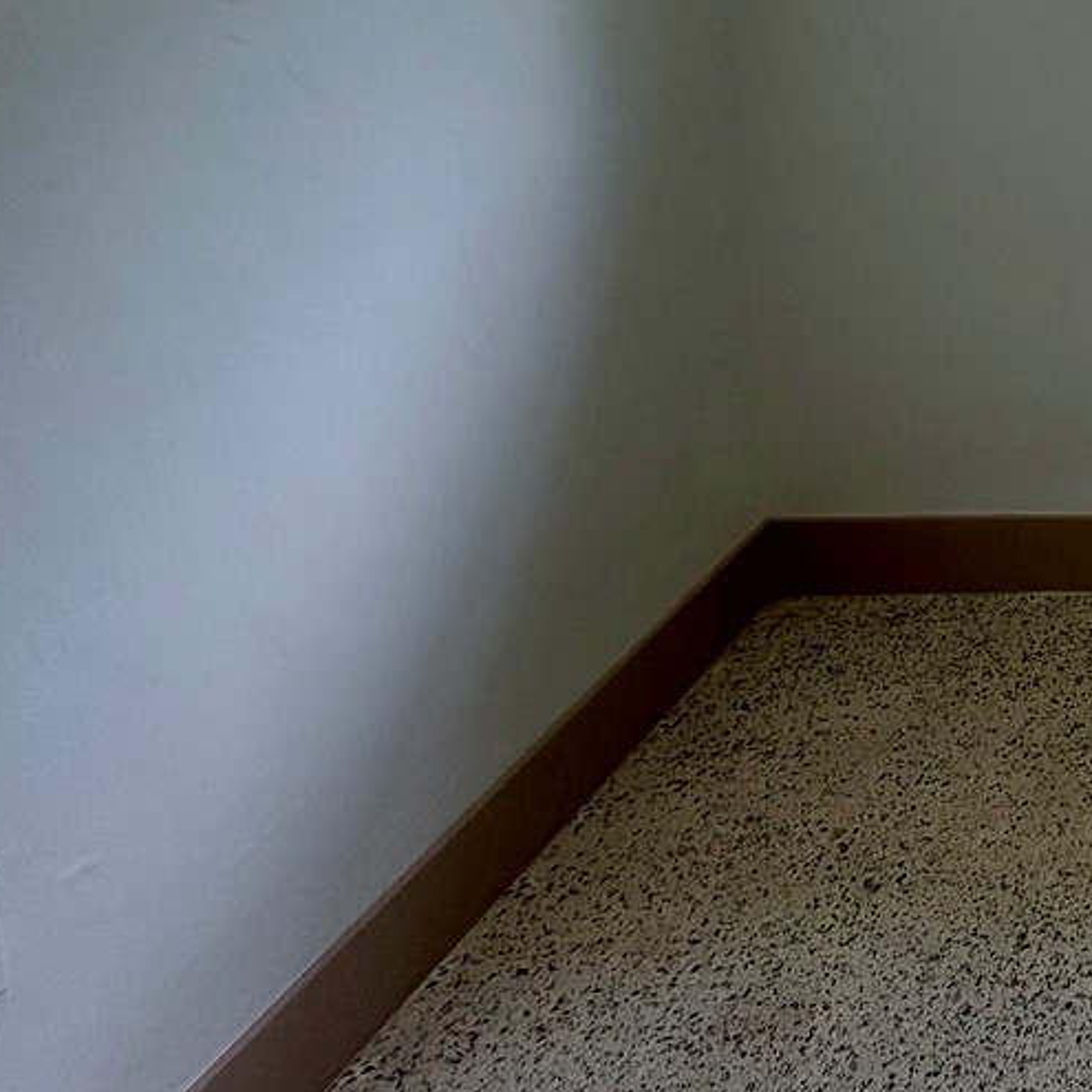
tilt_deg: -6.9
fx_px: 1428
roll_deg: -1.7
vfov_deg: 36.3
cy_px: -71
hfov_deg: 28.2
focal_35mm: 40
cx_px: 1628
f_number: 2.2
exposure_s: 1/131
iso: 64
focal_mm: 2.22
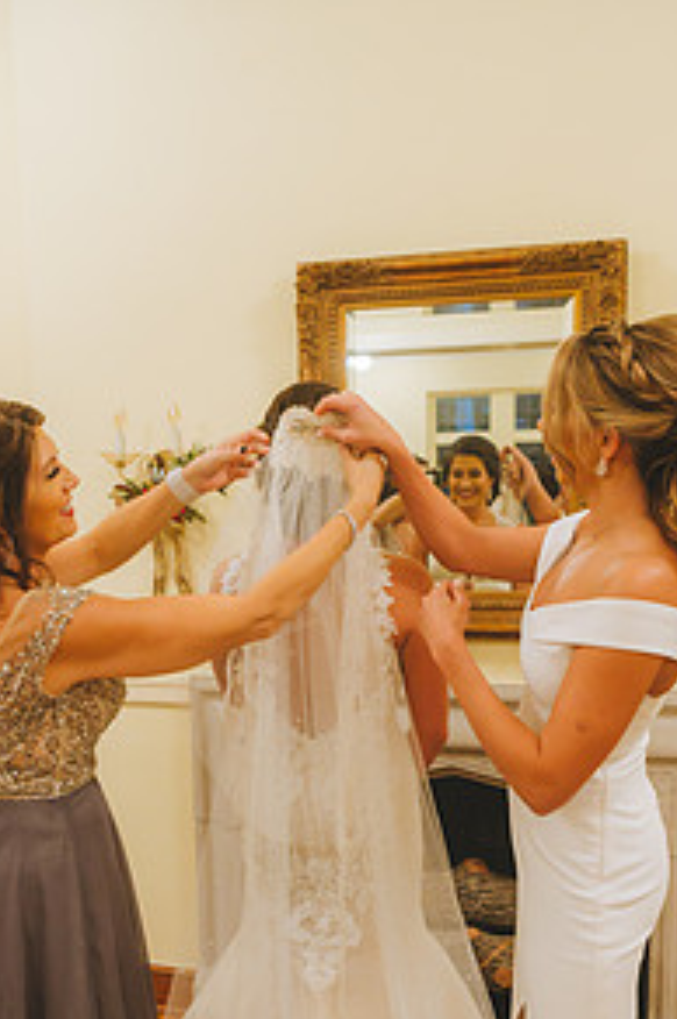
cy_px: 670
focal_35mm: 37
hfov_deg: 35.9
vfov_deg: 51.1
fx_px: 1046
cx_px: 344
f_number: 3.5
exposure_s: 1/60
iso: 2500
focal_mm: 24
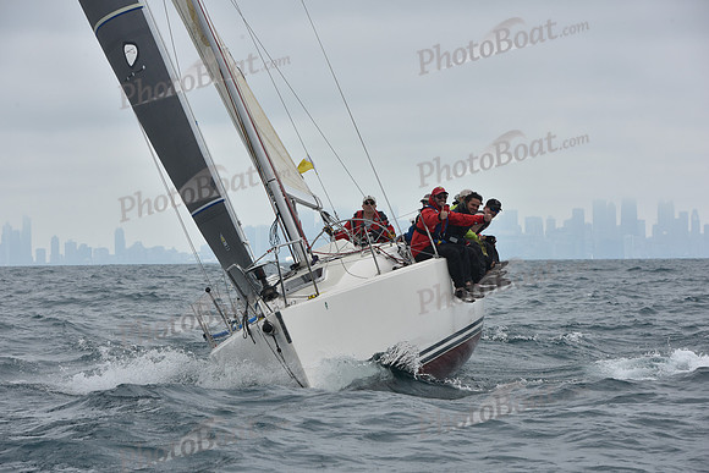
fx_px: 2955
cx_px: 354
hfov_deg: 13.7
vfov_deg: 9.2
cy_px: 236
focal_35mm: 150
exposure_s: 1/800
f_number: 10
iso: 250
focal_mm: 150
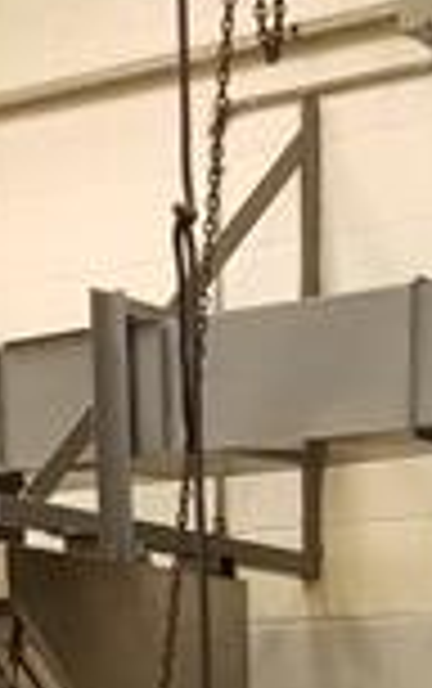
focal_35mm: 120
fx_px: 2254
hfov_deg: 10.8
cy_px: 1144
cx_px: 450
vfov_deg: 15.5
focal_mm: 4.3
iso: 200
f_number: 1.7
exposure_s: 1/60
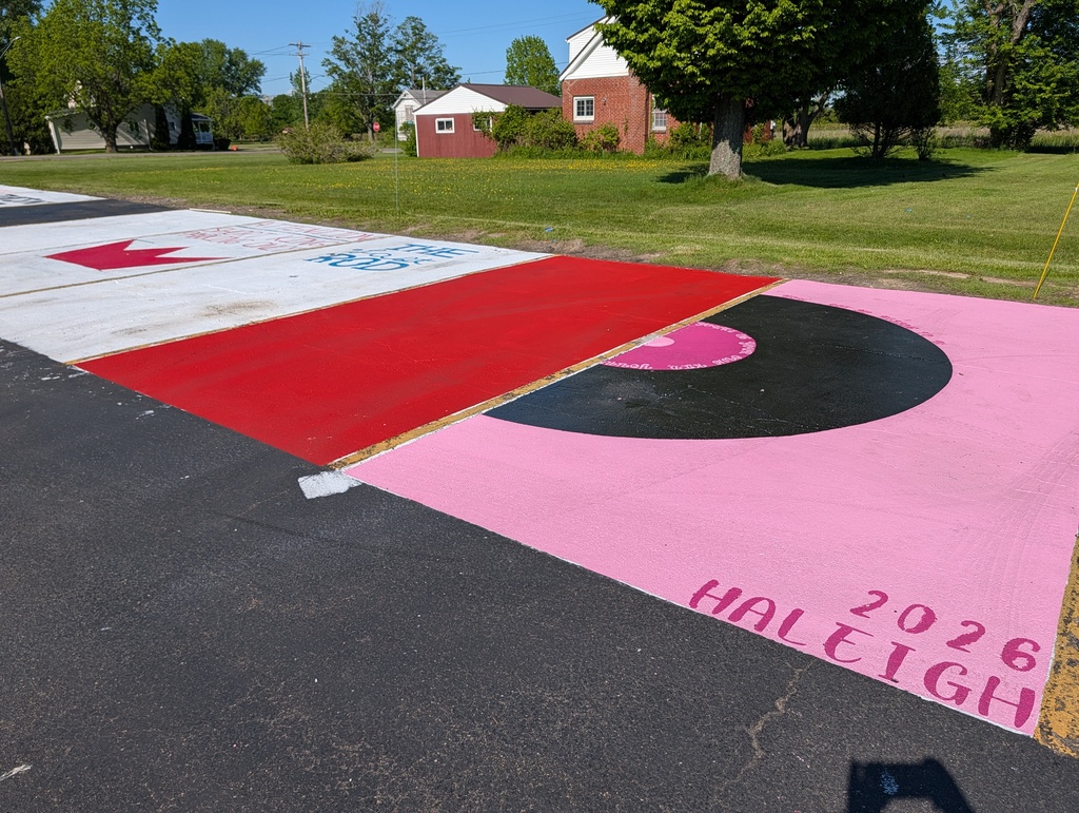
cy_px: 406
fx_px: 749
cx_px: 540
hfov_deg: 71.5
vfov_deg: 56.9
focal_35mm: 24
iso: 19
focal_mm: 6.9
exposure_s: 1/1880
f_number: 1.68
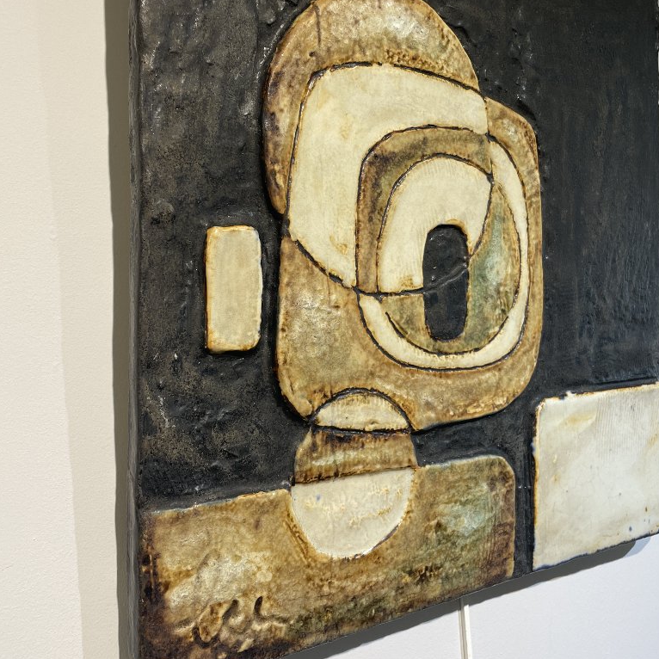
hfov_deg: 46.0
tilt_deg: +6.8
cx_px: 356
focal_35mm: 36
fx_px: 775
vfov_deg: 45.7
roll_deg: +2.9
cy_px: 248
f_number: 1.6
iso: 32
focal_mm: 4.2
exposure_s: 1/119
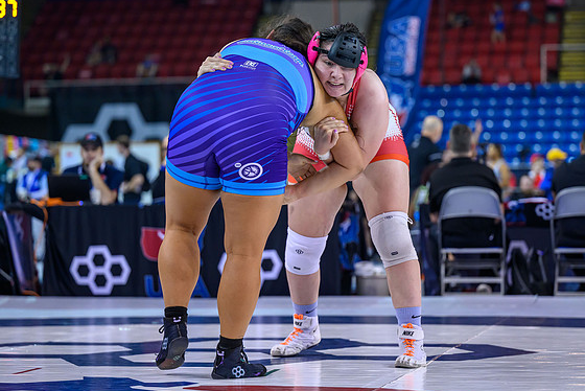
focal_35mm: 117
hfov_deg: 17.5
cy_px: 198
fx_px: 1902
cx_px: 305
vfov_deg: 11.7
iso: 2000
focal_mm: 94
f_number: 2.8
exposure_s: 1/800
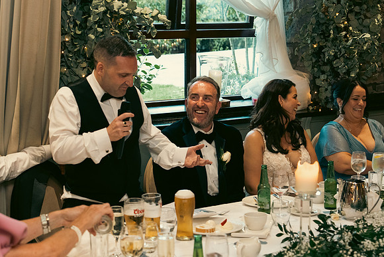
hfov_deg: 27.0
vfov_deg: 18.2
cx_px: 192
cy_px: 128
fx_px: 800
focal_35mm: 75
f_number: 3.5
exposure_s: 1/160
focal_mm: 50
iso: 2500
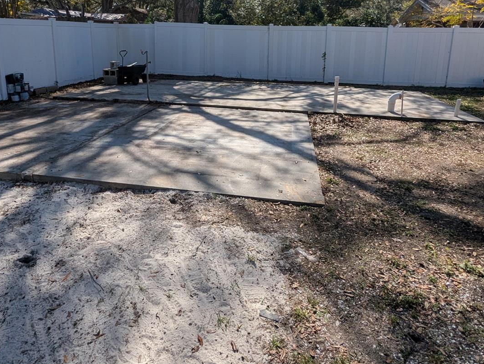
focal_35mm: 24
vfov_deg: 55.0
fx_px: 336
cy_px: 104
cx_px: 221
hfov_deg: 71.4
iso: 47
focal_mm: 2.35
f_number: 2.2
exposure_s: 1/1575
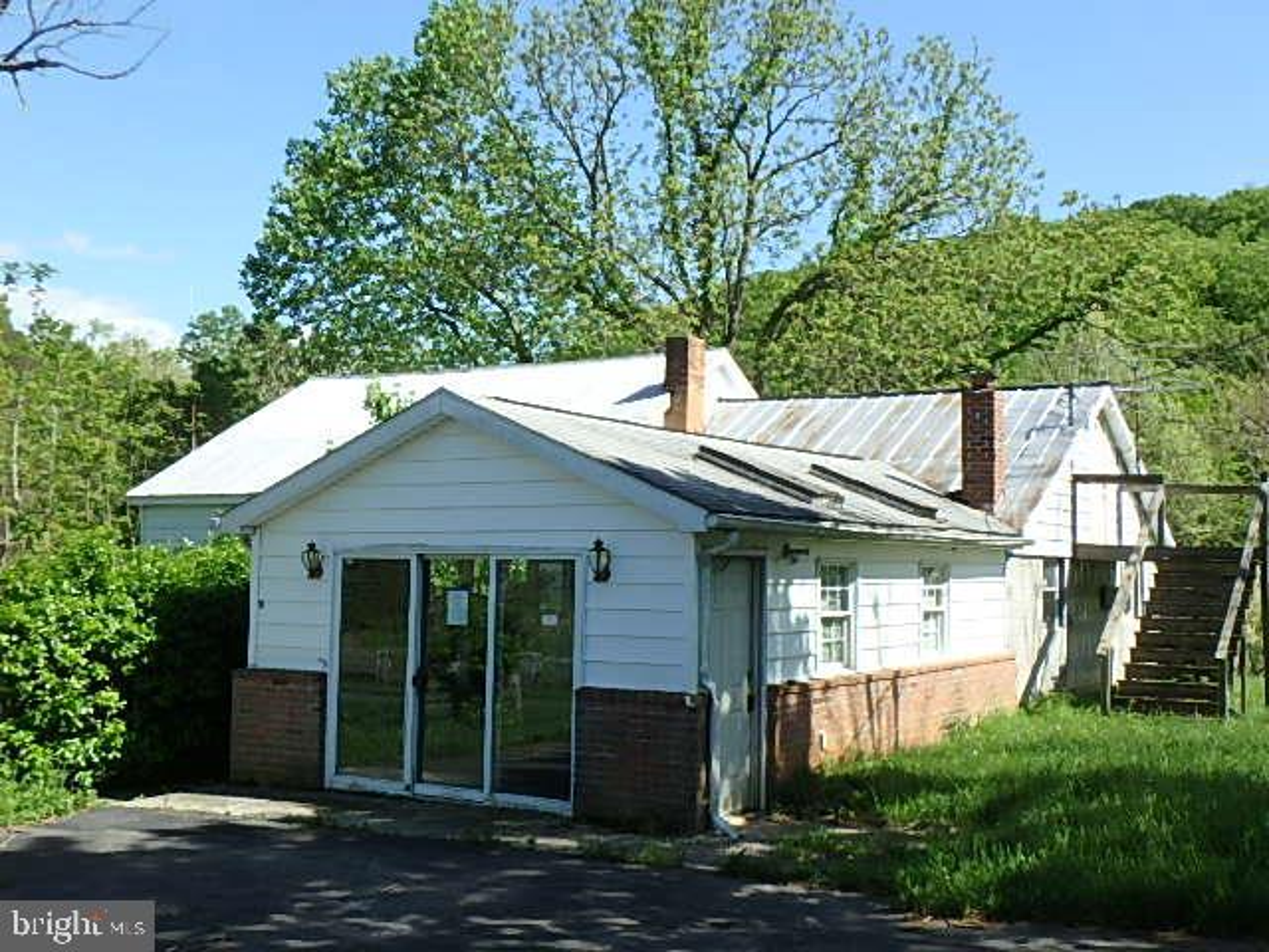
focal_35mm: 39
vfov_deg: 36.8
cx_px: 634
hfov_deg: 47.9
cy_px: 476
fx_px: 1430
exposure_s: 1/400
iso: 125
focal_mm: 6.9
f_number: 5.1
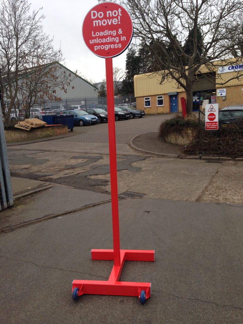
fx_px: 309
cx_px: 122
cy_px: 162
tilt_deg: -7.9
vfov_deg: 55.4
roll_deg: +3.1
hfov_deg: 42.9
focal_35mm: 33
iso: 50
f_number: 2.4
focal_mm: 4.12
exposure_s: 1/202
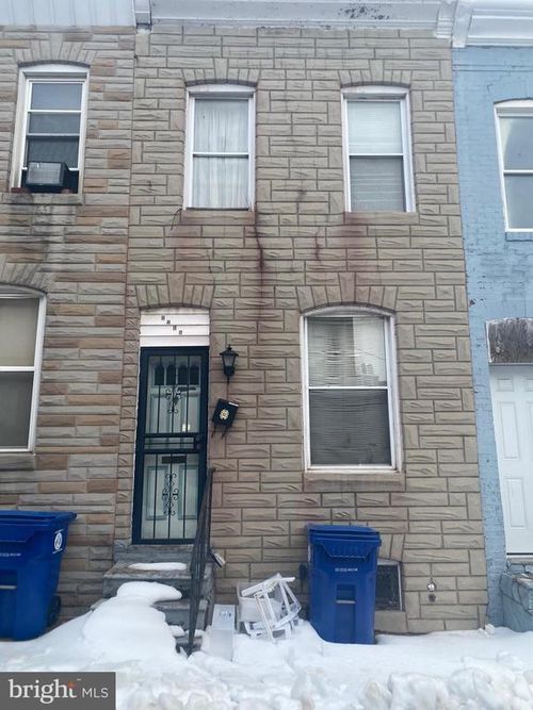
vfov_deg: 67.3
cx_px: 266
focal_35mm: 26
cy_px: 355
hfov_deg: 53.0
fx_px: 534
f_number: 1.8
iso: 32
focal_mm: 4.25
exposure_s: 1/1053
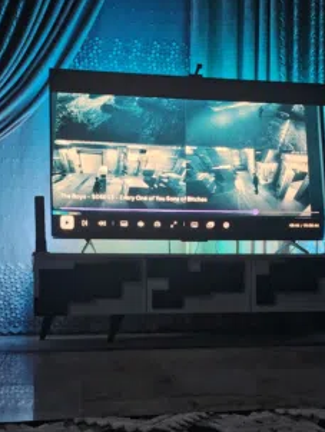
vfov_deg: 38.5
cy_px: 283
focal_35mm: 49
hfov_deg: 29.7
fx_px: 613
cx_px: 190
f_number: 1.75
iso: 559
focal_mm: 5.25
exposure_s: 1/25
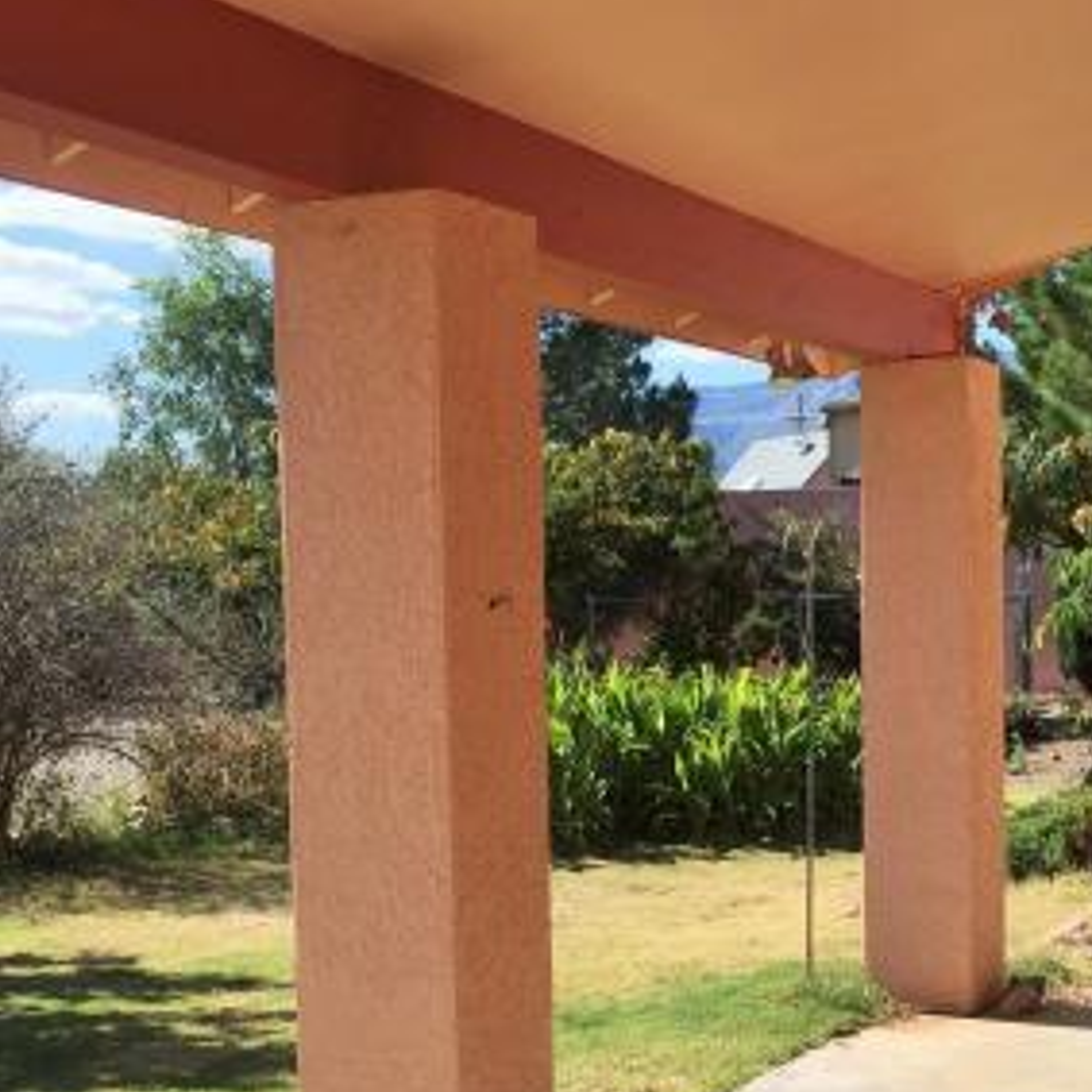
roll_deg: +0.2
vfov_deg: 29.1
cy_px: 833
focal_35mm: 58
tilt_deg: -4.7
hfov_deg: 29.3
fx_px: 2070
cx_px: 737
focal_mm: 4.15
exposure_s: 1/2083
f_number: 2.2
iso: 32
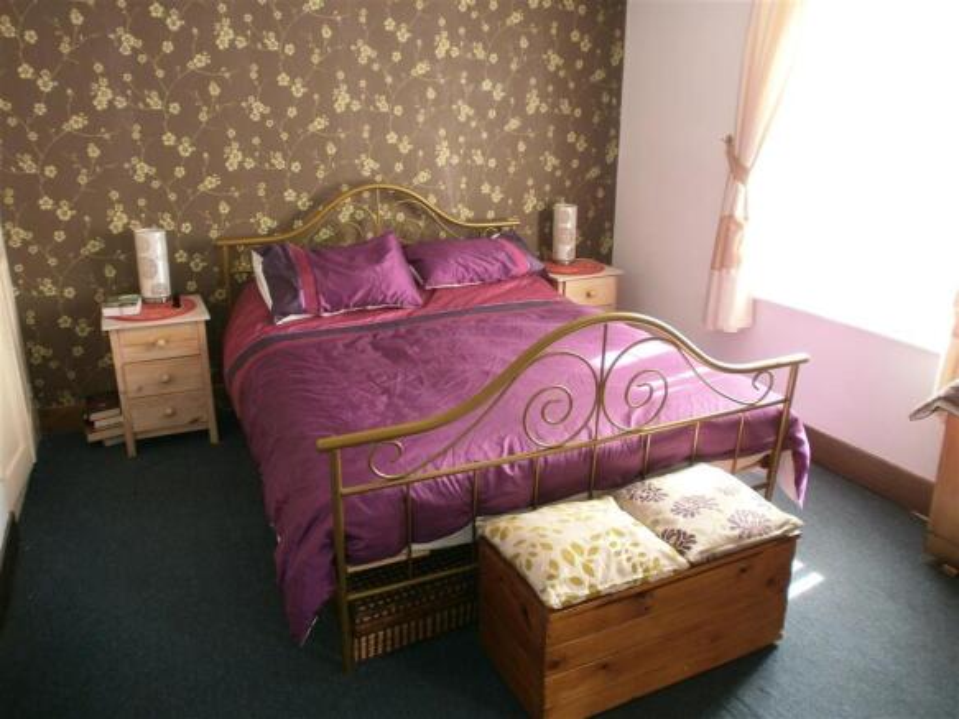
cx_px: 480
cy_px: 360
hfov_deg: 65.3
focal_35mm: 27
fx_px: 748
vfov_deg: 51.3
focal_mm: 4.8
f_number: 2.9
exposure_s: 1/30
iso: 125
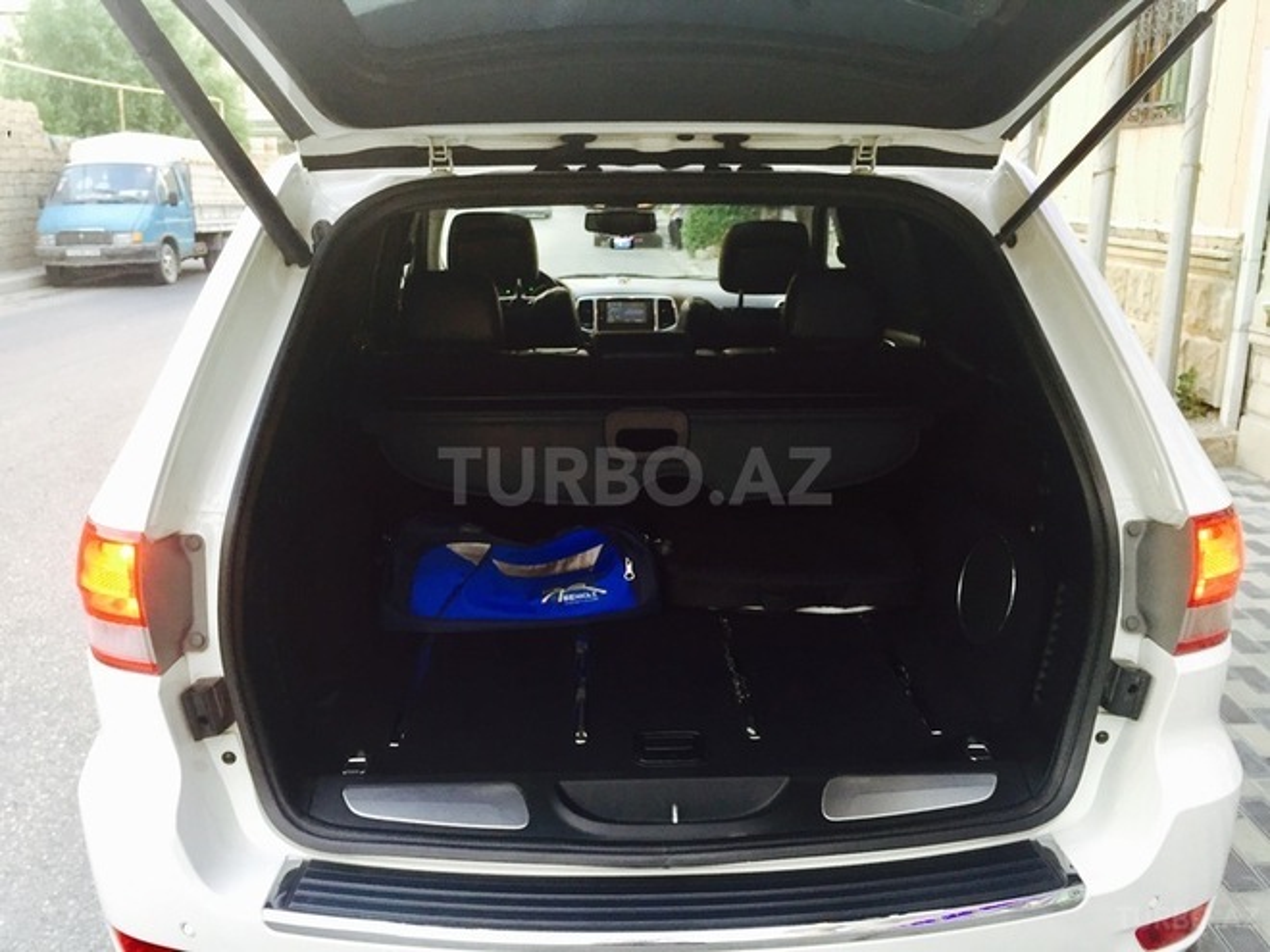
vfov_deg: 48.2
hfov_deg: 61.7
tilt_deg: -12.5
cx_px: 635
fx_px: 1064
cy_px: 476
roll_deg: -1.0
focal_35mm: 29
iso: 125
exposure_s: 1/33
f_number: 2.2
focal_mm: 4.15
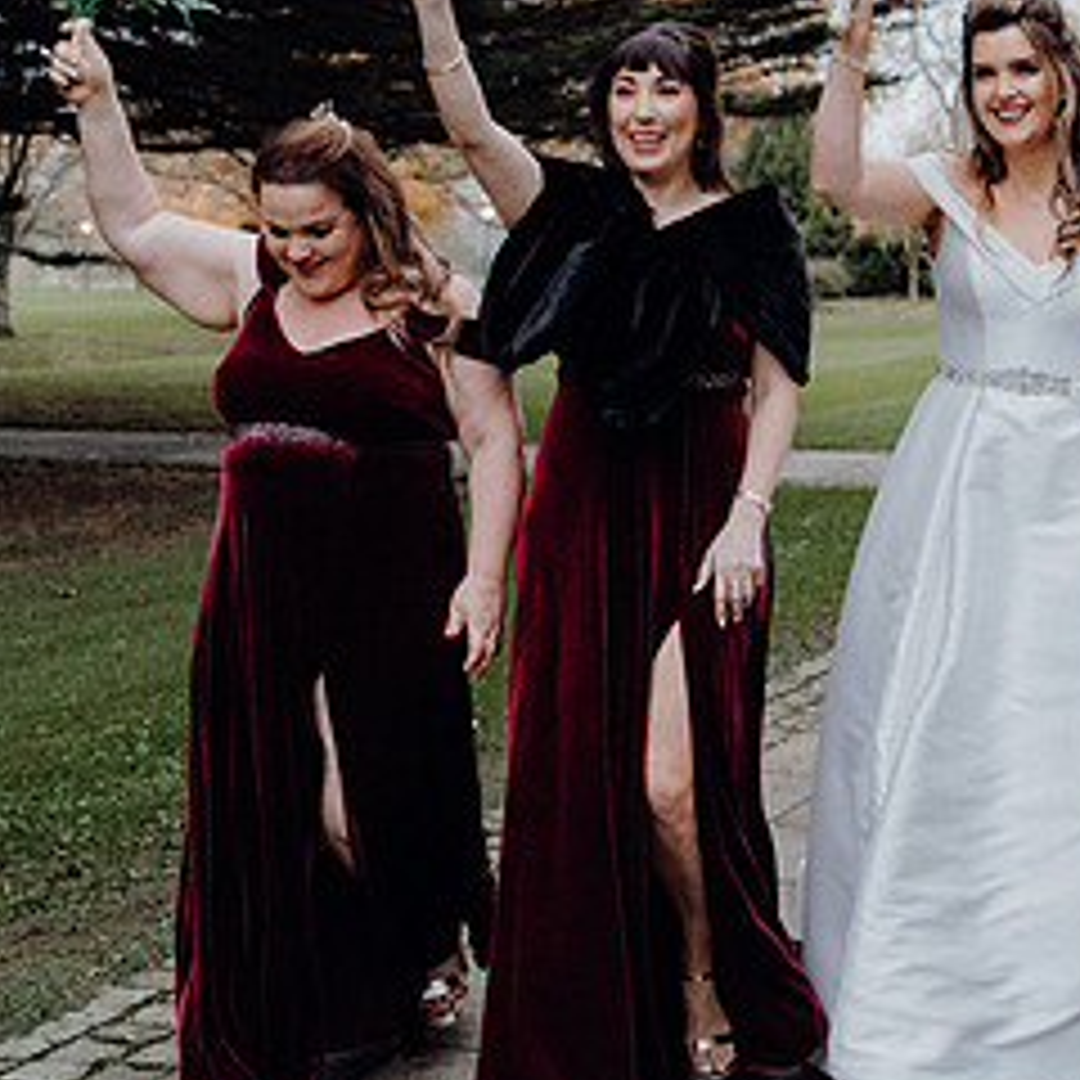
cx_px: 940
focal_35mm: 76
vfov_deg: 22.6
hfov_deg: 22.3
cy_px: 290
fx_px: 2683
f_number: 3.5
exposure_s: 1/200
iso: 5000
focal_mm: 37
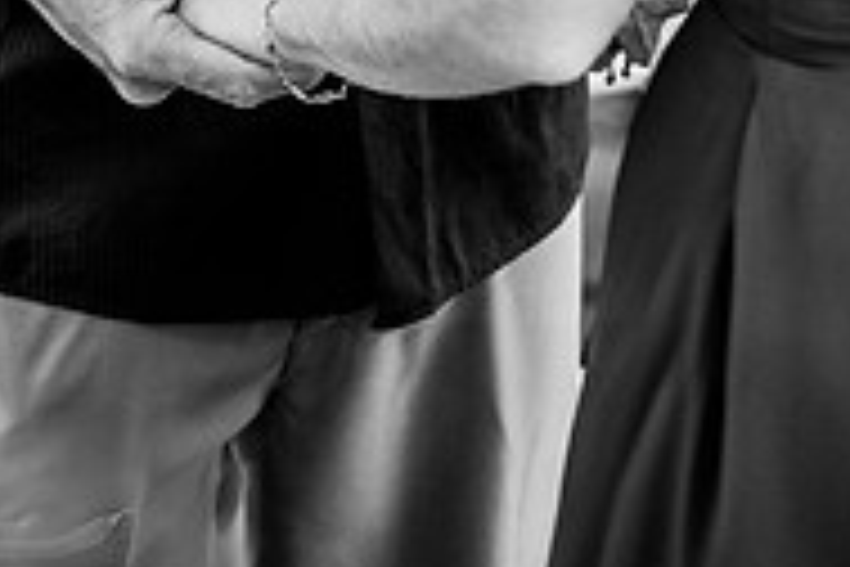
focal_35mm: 215
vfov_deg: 6.4
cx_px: 202
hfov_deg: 9.6
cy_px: -43
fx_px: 5076
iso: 400
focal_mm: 70
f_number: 2.8
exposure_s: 1/160
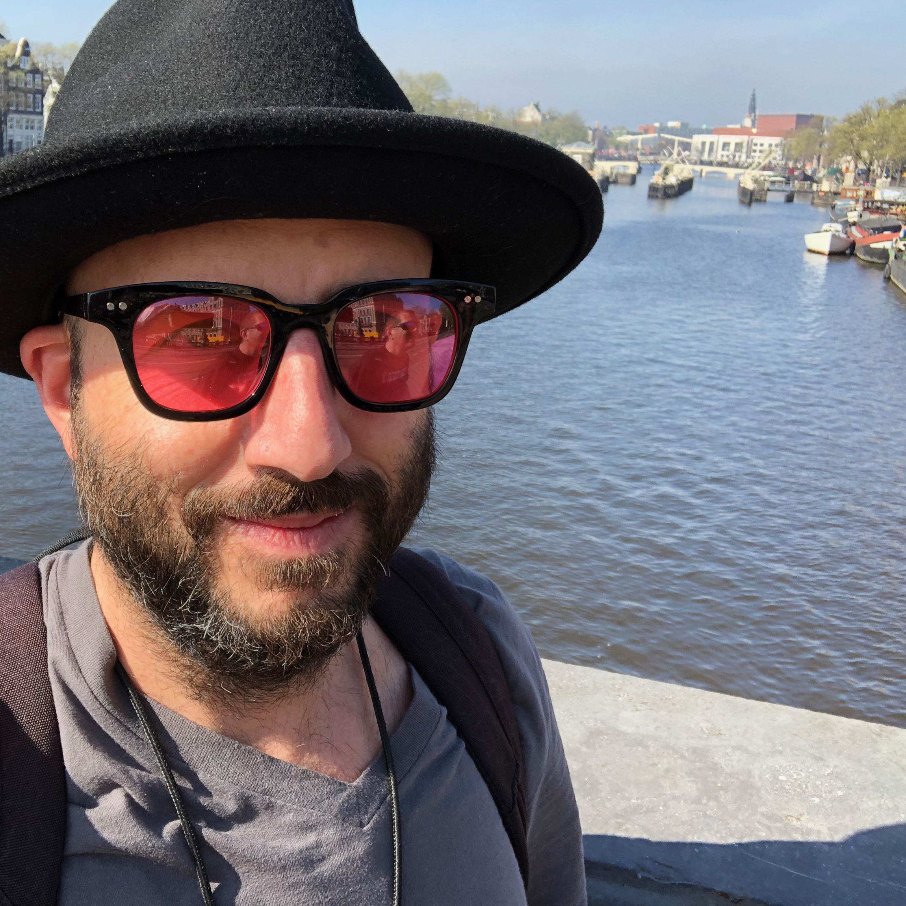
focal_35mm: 38
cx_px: 332
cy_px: 451
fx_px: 1125
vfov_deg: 43.9
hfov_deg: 43.5
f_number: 2.2
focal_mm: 2.87
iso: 20
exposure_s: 1/354
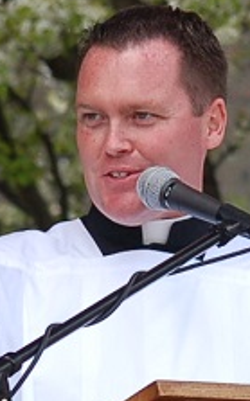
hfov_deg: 3.8
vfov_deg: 6.0
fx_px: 3816
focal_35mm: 349
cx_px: 185
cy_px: 336
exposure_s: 1/500
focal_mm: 85
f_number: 5.6
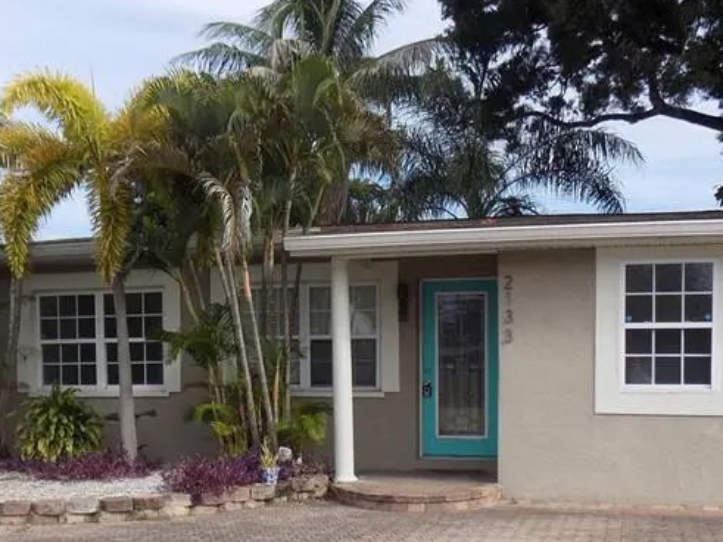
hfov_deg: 39.7
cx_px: 349
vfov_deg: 29.6
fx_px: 1002
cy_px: 427
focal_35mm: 48
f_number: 3.1
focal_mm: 4
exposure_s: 1/640
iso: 80
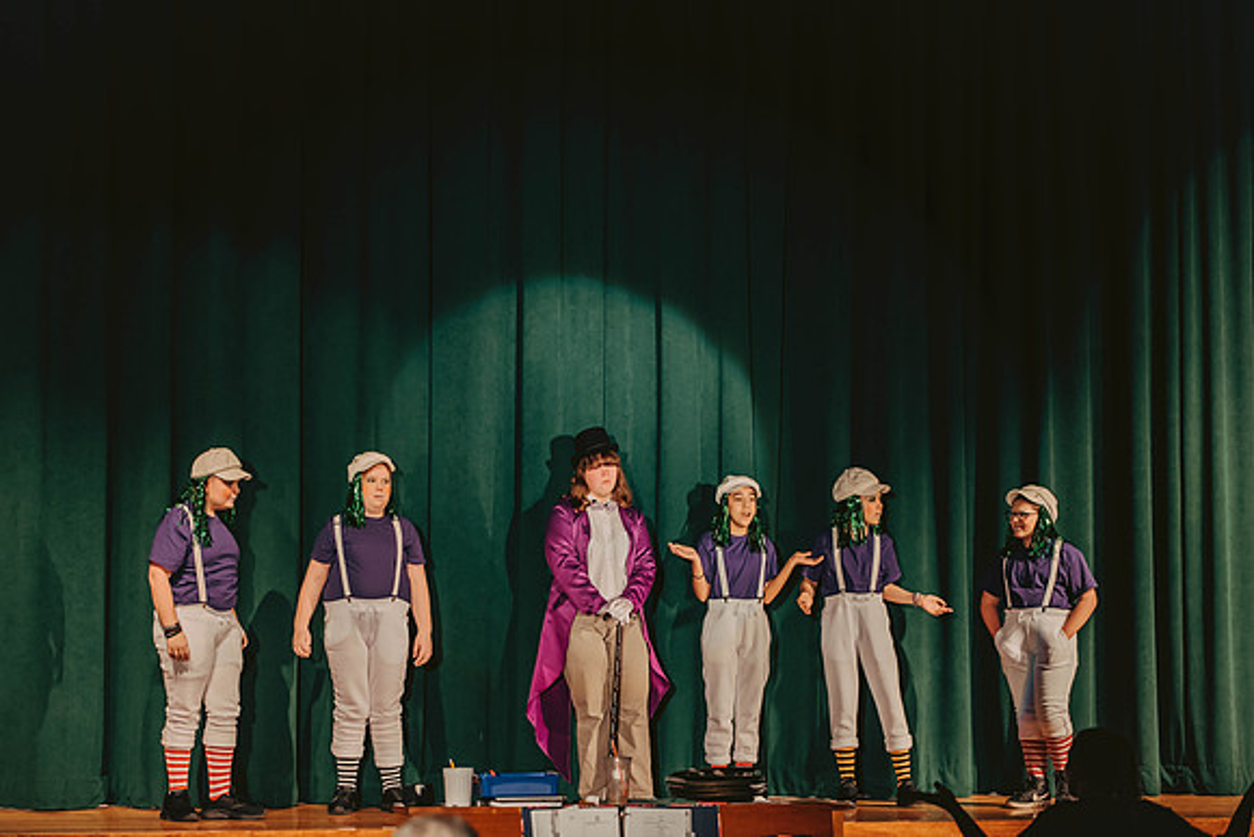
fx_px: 3641
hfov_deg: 19.5
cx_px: 576
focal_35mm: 105
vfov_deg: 13.1
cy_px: 392
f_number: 2.8
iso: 1000
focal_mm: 95
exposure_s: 1/200
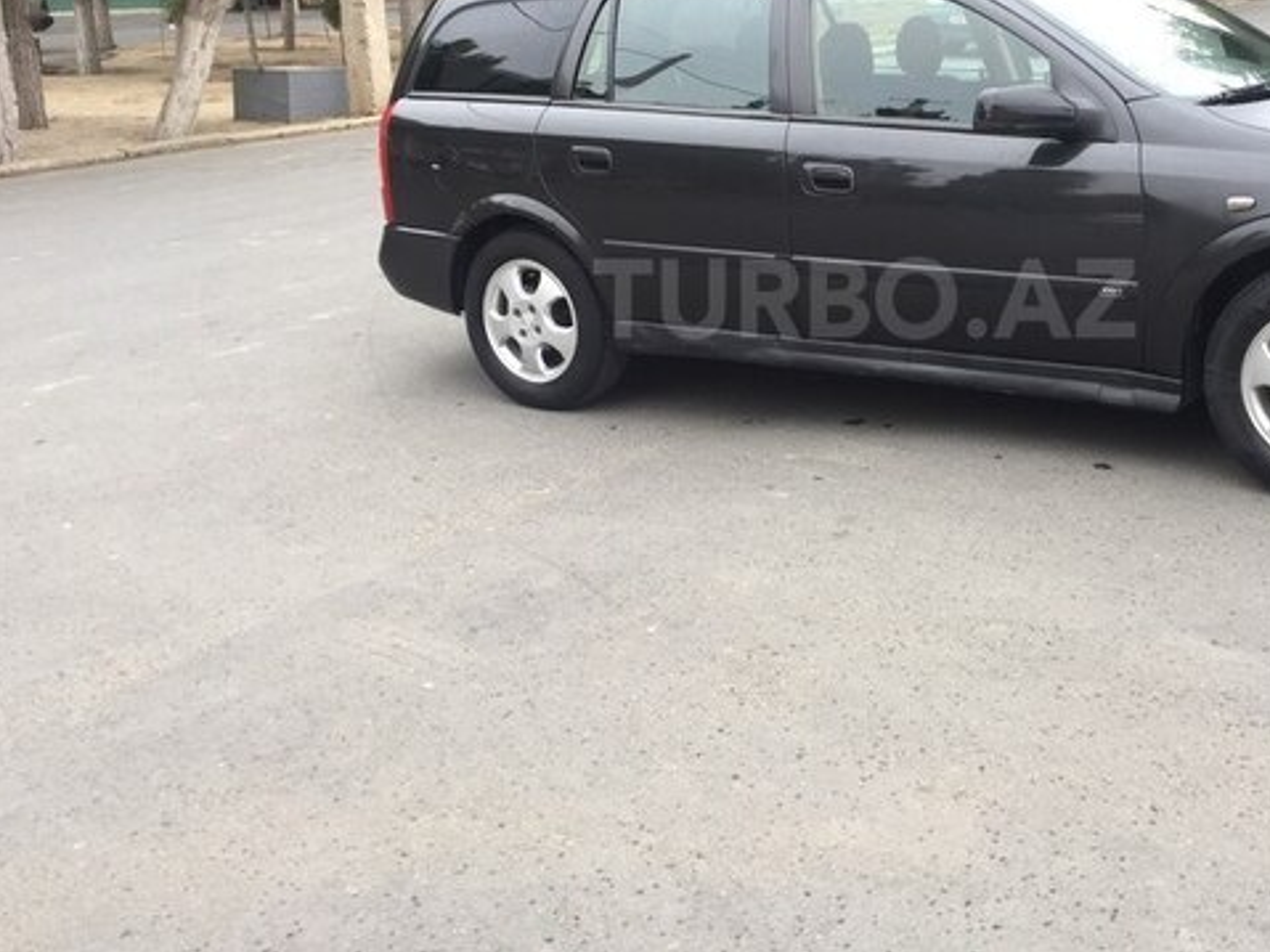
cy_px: 298
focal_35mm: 40
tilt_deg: -12.1
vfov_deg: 35.5
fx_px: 1467
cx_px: 864
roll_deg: -1.8
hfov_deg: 46.0
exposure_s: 1/100
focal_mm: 4.15
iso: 32
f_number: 2.2
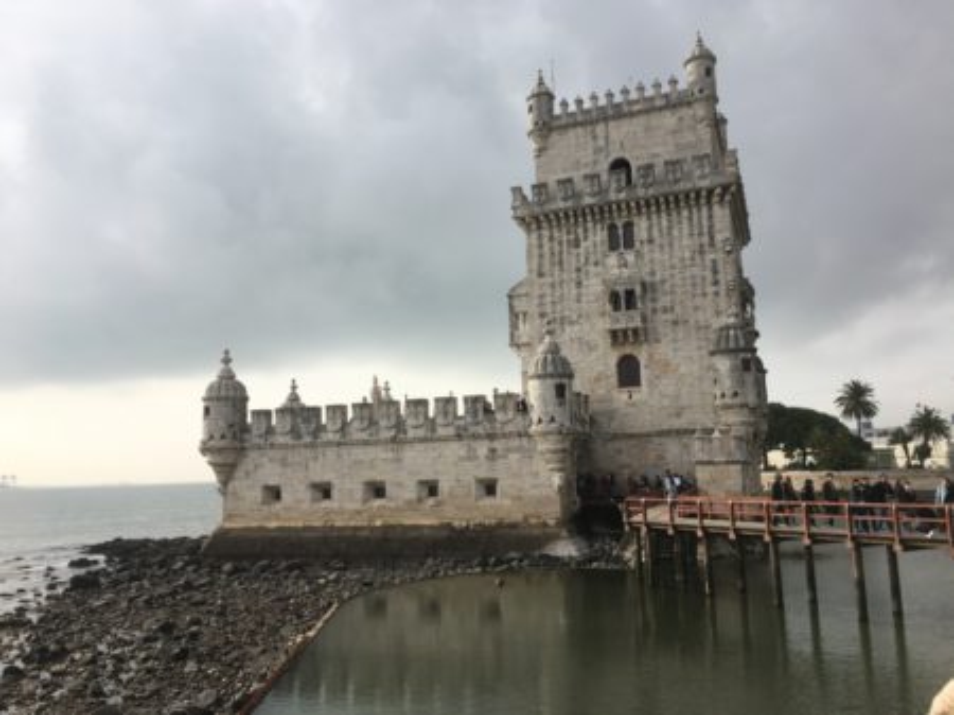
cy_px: 358
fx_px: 799
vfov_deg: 48.2
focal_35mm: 29
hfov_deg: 61.7
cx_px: 477
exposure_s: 1/1148
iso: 25
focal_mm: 4.15
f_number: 2.2
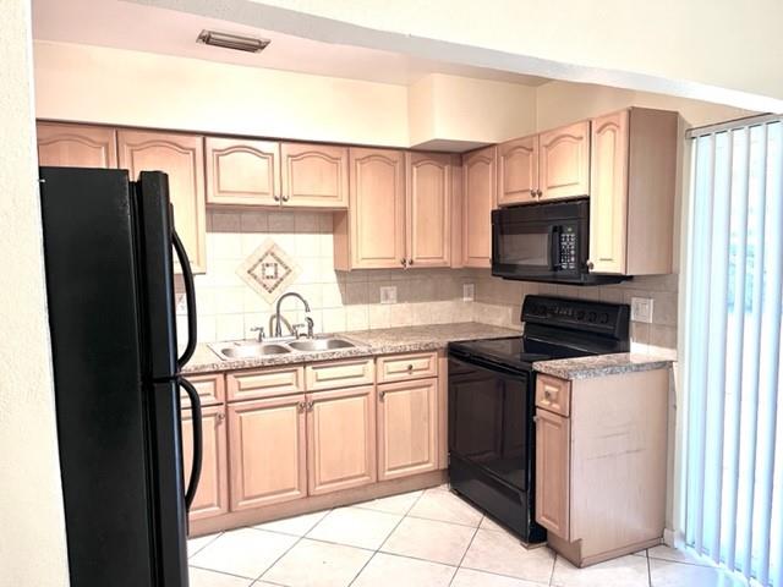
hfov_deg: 67.3
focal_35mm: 26
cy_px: 294
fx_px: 588
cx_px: 392
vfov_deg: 53.1
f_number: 1.6
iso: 200
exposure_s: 1/60
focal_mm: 5.1
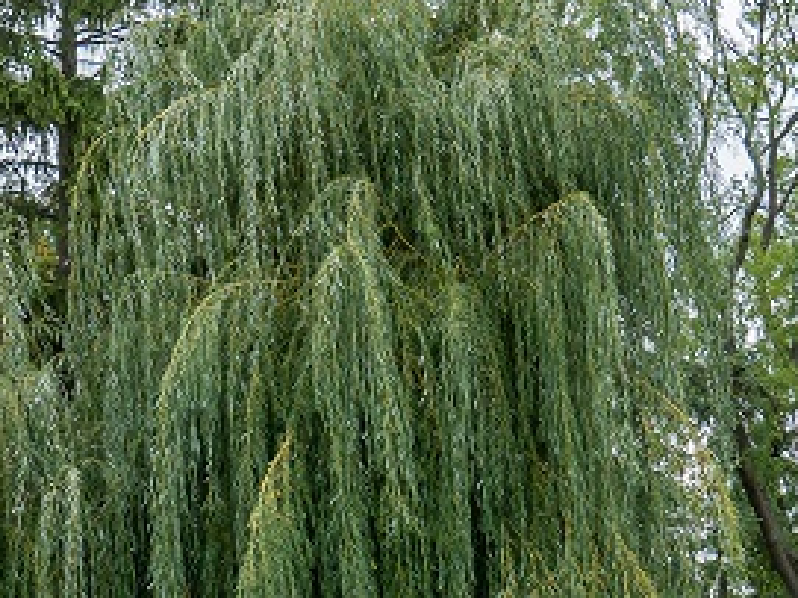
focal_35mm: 147
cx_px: 94
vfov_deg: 9.6
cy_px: 1069
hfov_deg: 13.3
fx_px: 3390
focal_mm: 23
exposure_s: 1/160
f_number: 4
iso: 100
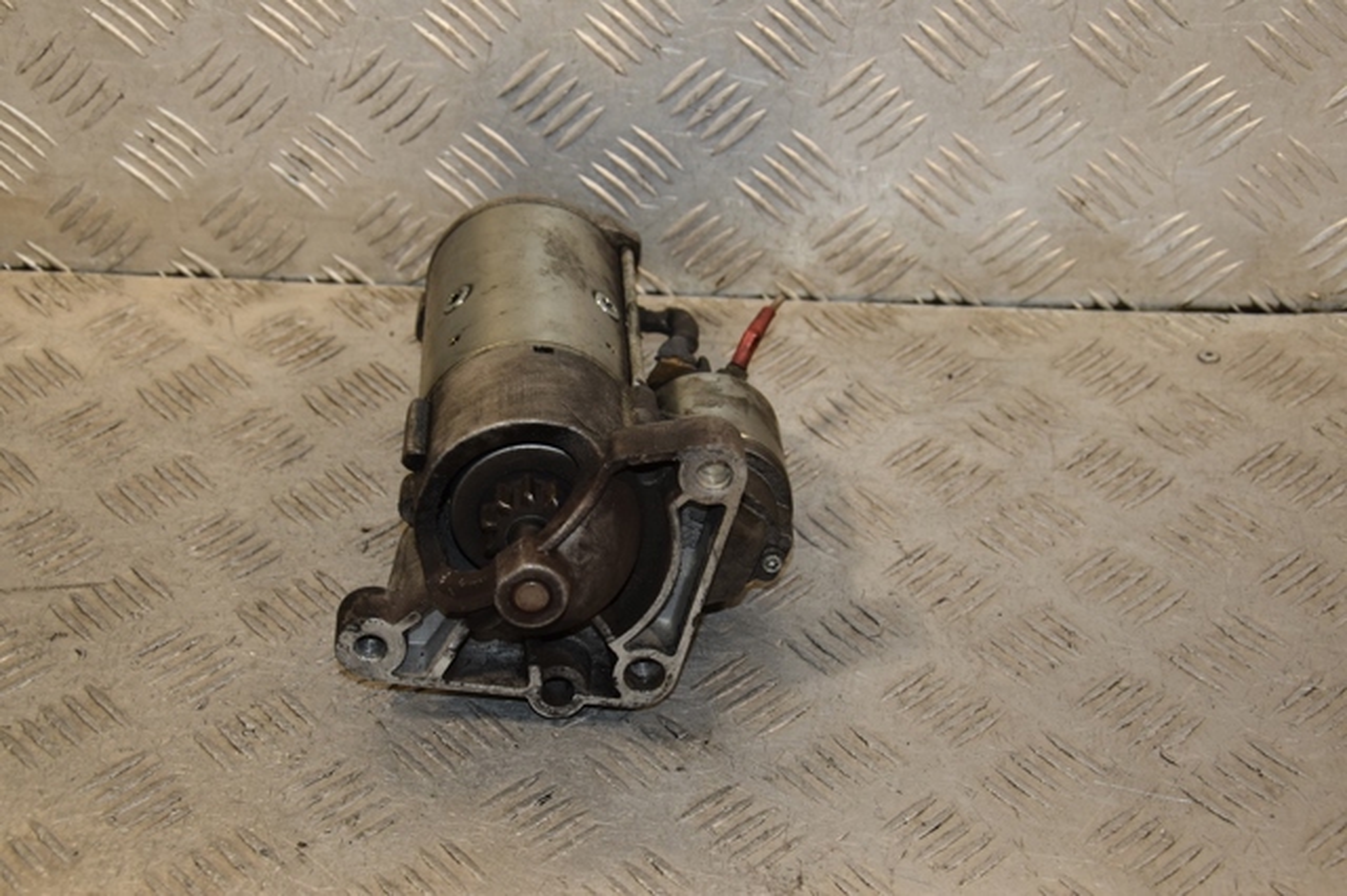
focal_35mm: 72
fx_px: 2692
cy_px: 448
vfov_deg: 18.9
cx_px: 674
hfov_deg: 28.1
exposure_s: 1/200
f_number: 6.3
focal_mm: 48
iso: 800
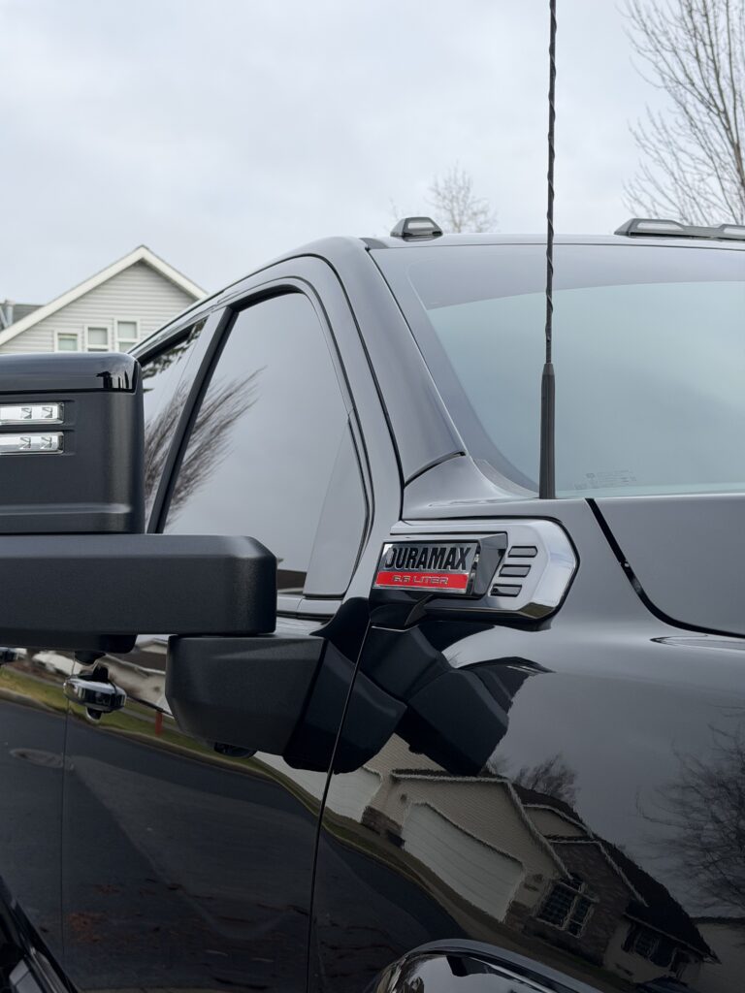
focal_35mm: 48
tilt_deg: +0.1
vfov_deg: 39.7
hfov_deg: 30.3
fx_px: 1377
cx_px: 372
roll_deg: +0.6
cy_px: 496
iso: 64
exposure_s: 1/1429
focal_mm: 6.76
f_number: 1.78
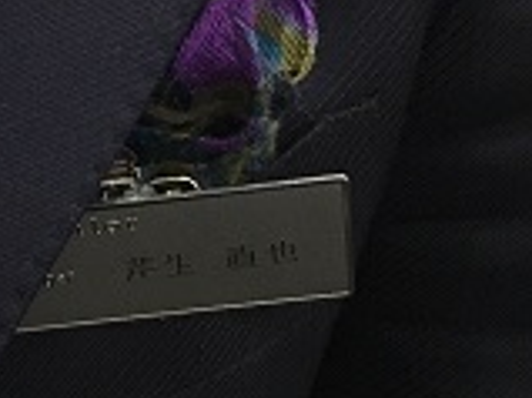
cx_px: -298
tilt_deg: -18.1
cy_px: -182
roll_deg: -4.5
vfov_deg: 11.2
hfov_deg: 14.3
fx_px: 1966
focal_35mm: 128
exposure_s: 1/30
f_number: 2.2
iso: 160
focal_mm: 4.15
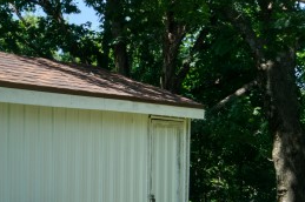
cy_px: 167
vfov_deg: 14.3
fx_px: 804
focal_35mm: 95
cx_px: -108
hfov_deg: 19.5
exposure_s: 1/80
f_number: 5
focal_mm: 24
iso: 100
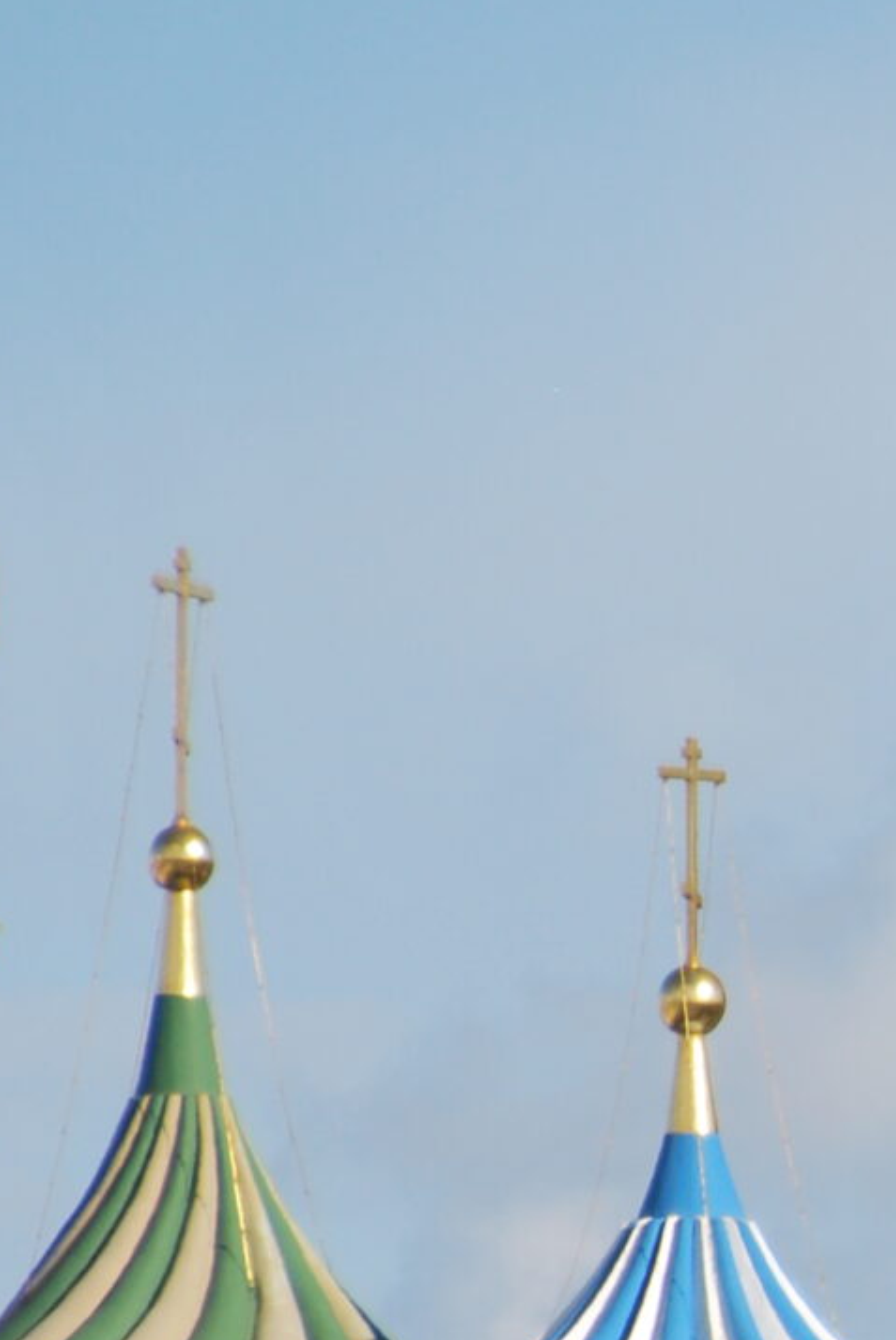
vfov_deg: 1.4
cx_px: 1292
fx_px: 54184
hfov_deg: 0.9
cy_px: 1047
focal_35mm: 1455
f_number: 6.3
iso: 200
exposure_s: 1/800
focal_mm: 270
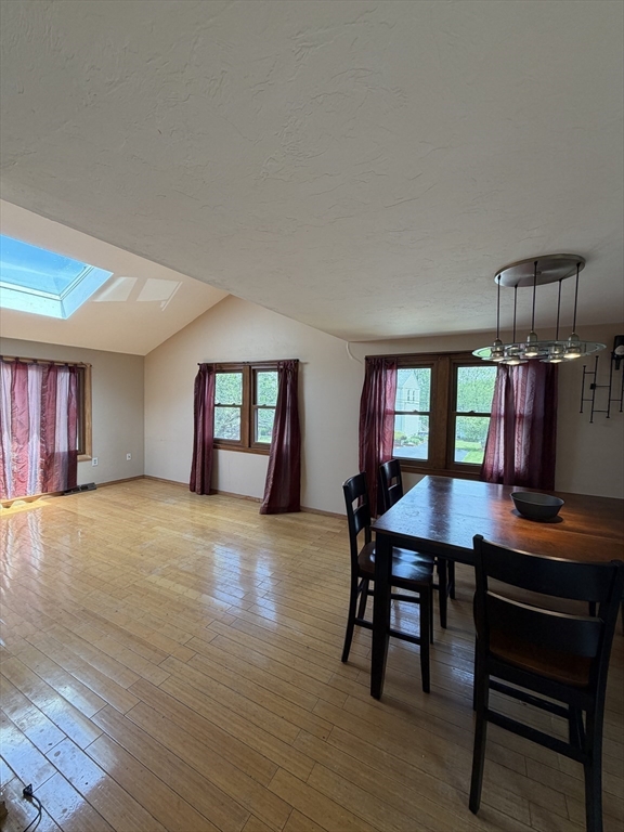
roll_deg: -1.1
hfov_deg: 85.7
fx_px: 336
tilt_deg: -1.5
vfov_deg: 102.1
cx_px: 312
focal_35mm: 14
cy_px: 416
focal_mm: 2.22
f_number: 2.2
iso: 100
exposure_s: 1/120
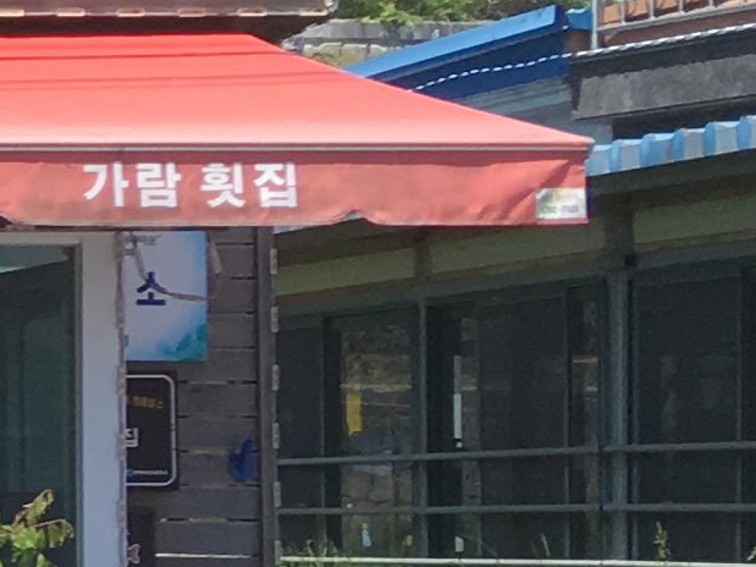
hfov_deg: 9.1
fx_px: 4127
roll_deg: +0.7
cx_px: -1254
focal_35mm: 189
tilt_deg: +2.1
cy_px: 408
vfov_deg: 7.8
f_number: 2.2
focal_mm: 4.15
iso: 25
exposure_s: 1/986
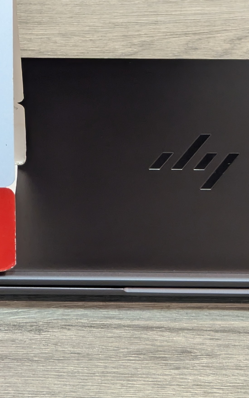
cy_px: 106
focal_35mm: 289
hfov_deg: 4.5
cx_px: 198
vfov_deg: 7.3
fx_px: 3137
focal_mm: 19
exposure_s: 1/50
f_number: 3.5
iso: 508
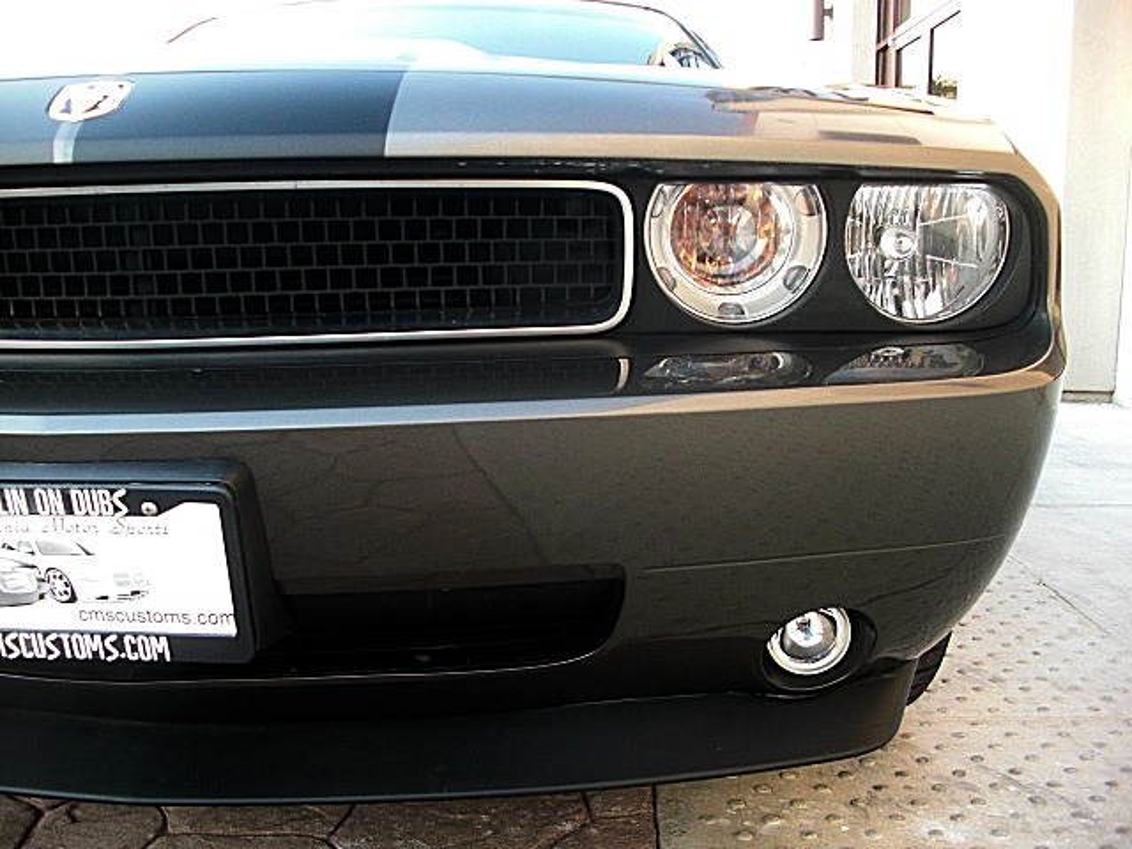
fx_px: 1177
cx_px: 566
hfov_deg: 51.4
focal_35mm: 36
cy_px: 424
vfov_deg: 39.7
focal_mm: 6.3
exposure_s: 1/100
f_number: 2.8
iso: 200
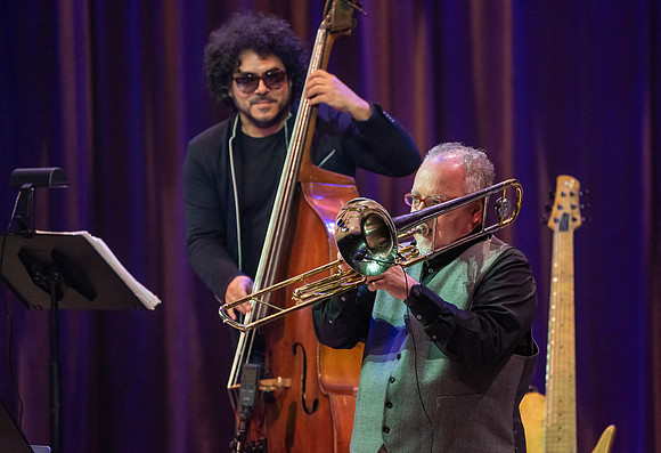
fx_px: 8610
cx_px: 387
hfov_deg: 4.4
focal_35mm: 465
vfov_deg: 3.0
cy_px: 259
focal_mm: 400
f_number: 5.6
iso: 3200
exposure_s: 1/320
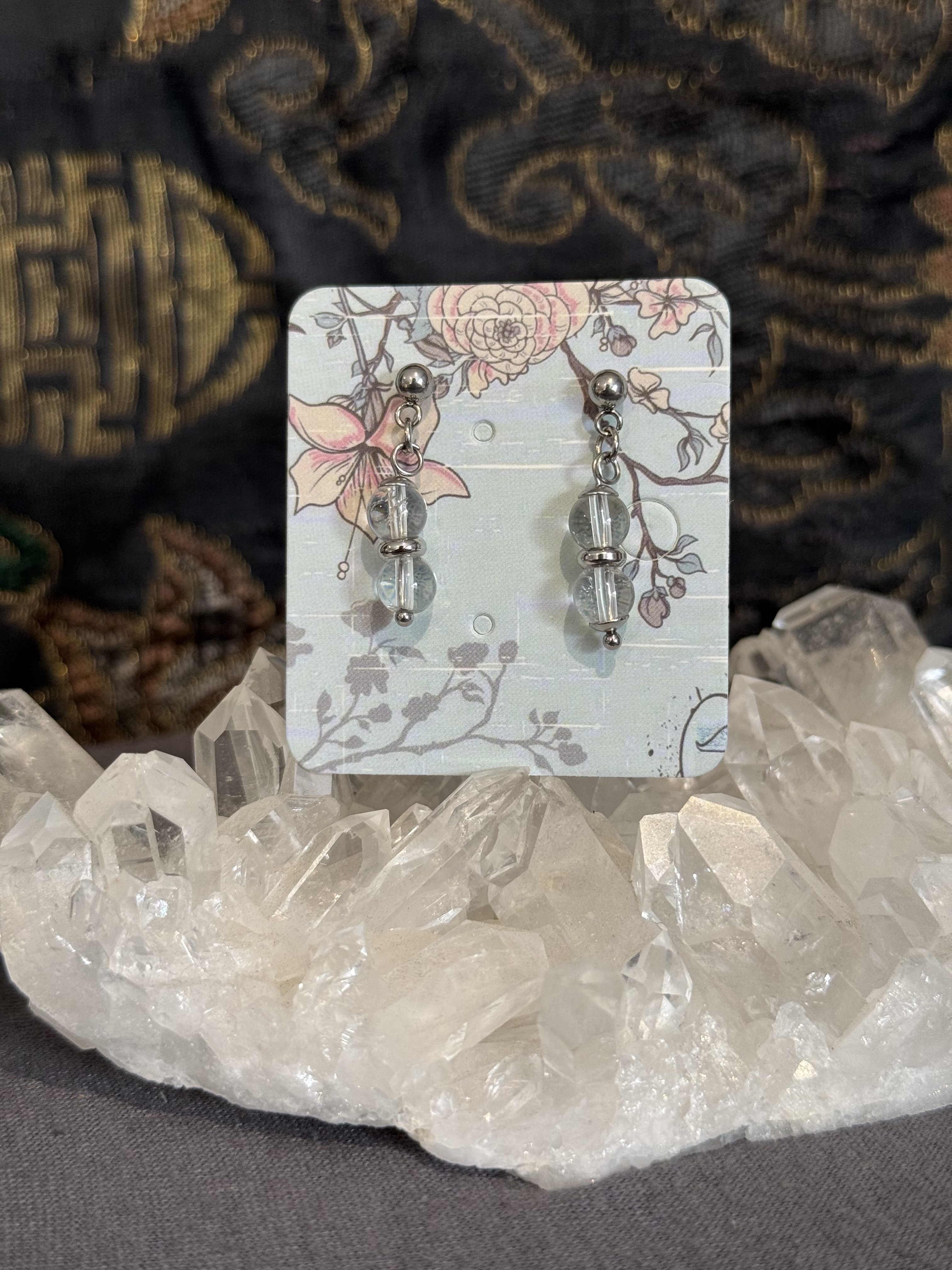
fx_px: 1760
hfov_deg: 30.3
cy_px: 635
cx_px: 476
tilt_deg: -13.4
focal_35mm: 48
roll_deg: +0.0
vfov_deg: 39.7
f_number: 1.78
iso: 100
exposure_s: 1/60
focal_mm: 6.76
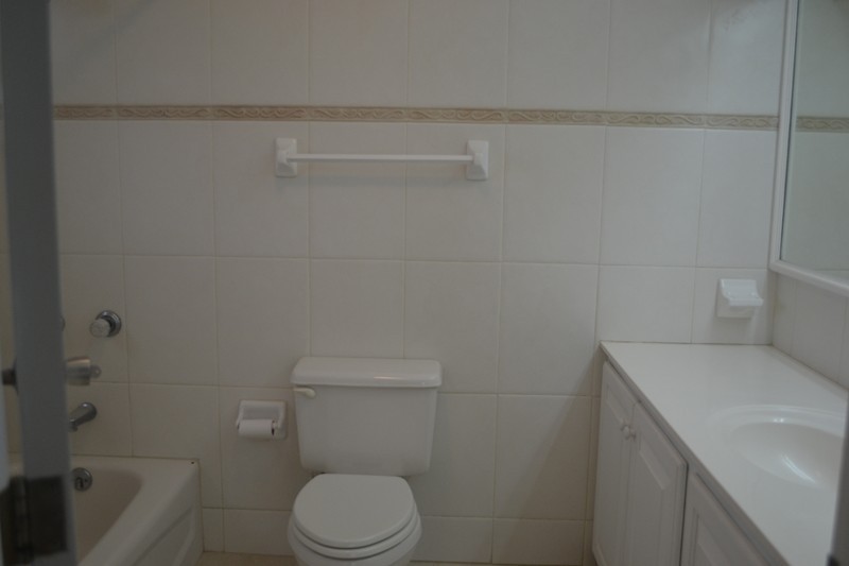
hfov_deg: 57.2
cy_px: 283
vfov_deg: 40.0
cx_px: 424
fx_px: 778
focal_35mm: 33
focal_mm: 22
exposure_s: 1/50
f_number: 3.8
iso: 400
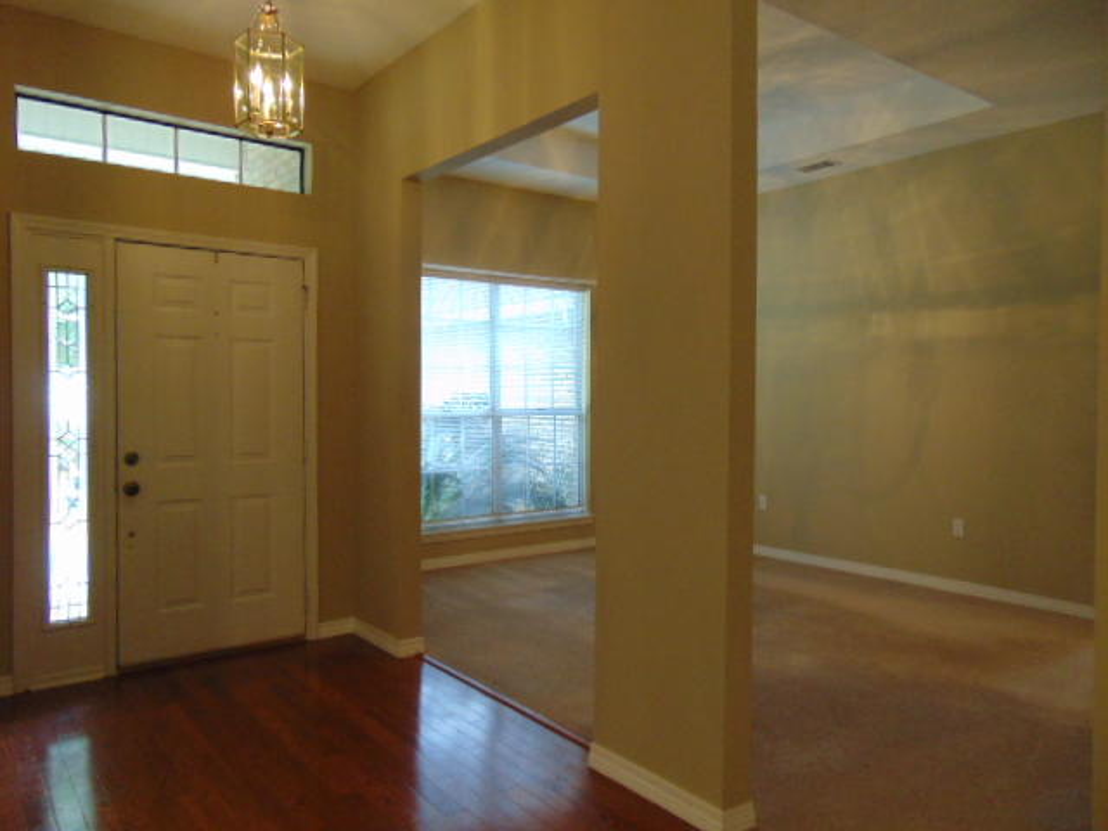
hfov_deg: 69.4
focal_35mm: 25
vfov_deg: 54.9
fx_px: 800
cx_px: 554
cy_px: 416
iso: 200
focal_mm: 4.5
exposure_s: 1/30
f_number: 3
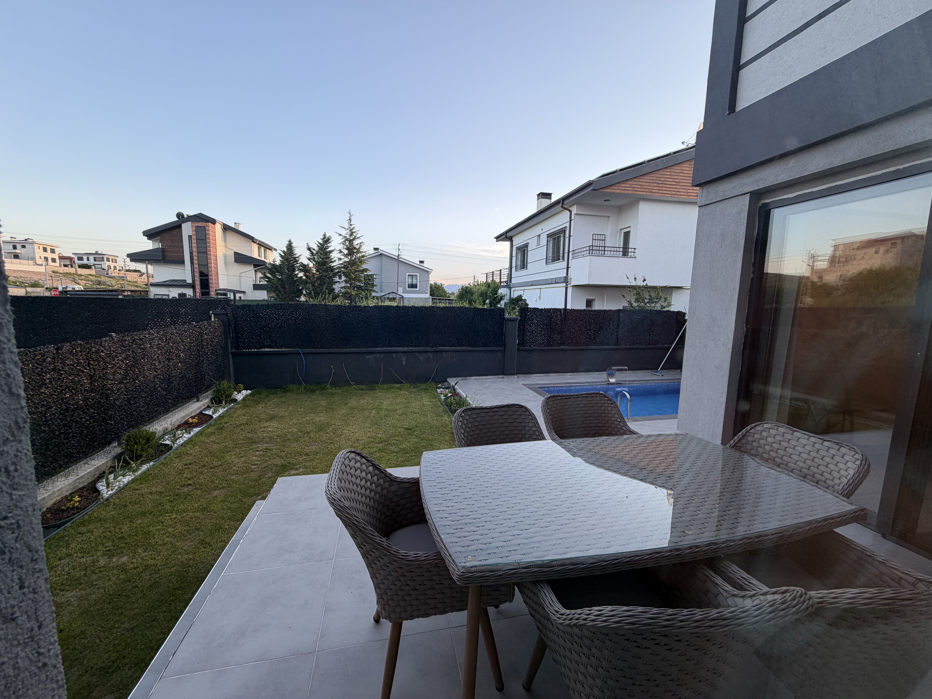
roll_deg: -0.4
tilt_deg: -7.4
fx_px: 377
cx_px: 466
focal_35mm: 14
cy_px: 350
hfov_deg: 102.1
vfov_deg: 85.7
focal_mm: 2.22
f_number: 2.2
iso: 32
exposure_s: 1/100
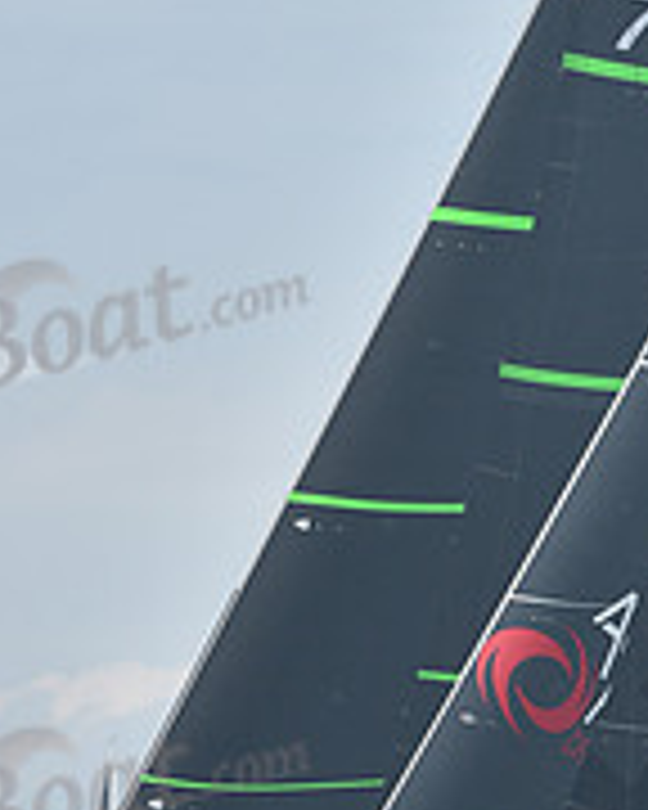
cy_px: 526
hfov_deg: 3.2
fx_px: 11603
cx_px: 542
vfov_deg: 4.0
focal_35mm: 484
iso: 250
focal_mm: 160
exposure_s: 1/800
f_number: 8
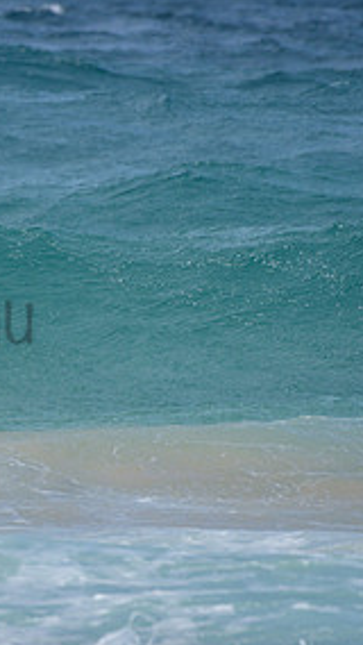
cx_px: -330
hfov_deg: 0.9
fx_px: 22424
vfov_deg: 1.6
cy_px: 259
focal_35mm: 1312
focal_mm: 500
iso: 80
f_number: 5.6
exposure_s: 1/2000
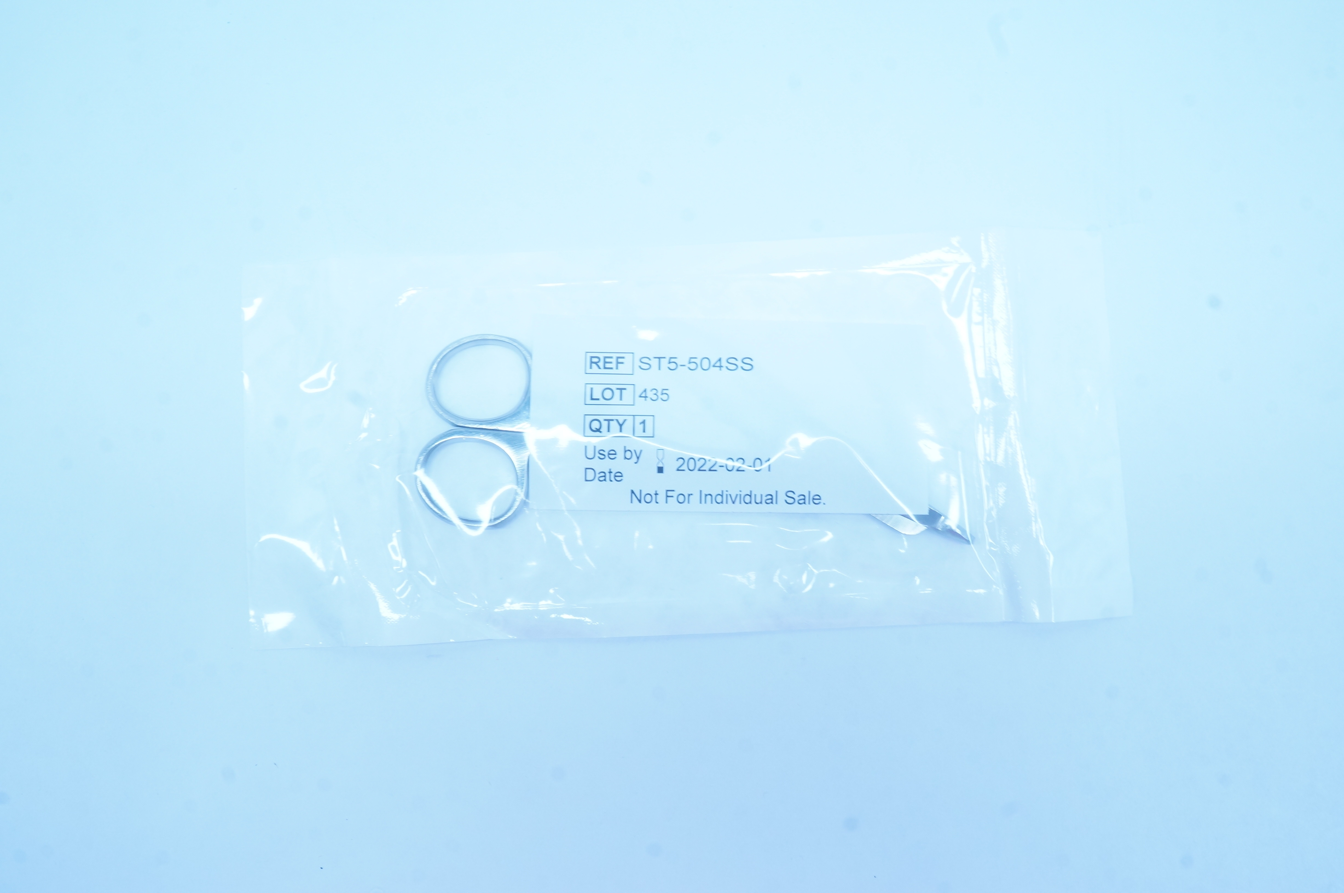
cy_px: 446
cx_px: 672
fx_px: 1175
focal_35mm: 32
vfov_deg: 41.6
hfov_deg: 59.5
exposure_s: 1/13
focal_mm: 21
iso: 400
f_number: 14
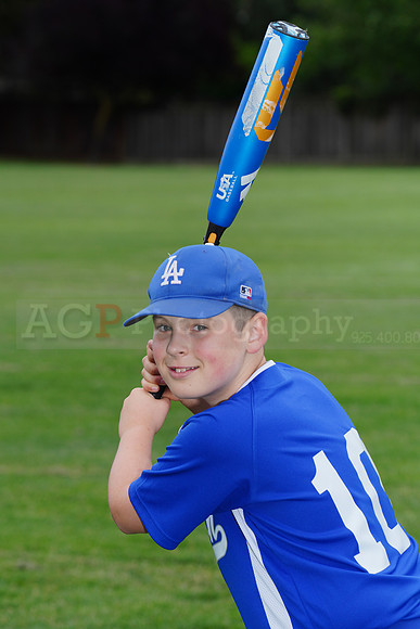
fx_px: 3498
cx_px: 210
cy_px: 314
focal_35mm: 200
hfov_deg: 6.9
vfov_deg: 10.3
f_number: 9
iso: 200
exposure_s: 1/200
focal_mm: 200
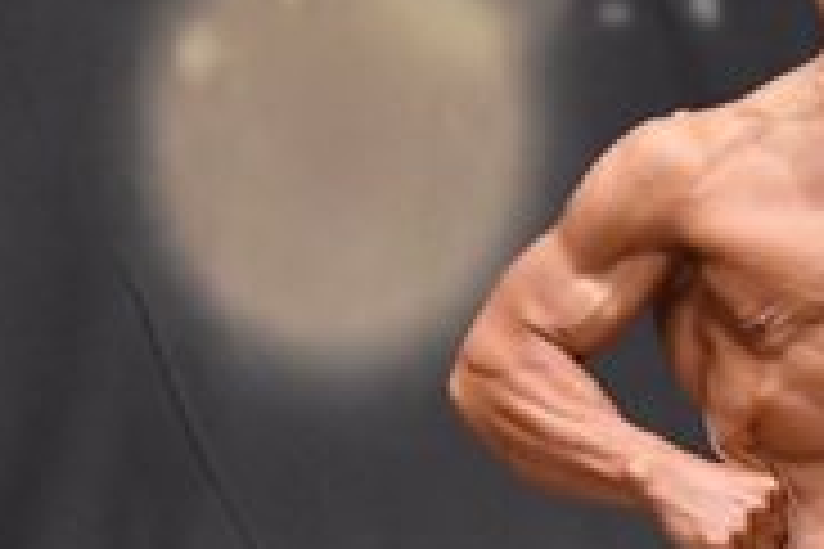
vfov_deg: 1.4
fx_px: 21789
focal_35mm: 952
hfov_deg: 2.2
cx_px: 849
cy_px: 688
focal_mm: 150
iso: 6400
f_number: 5.6
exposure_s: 1/400
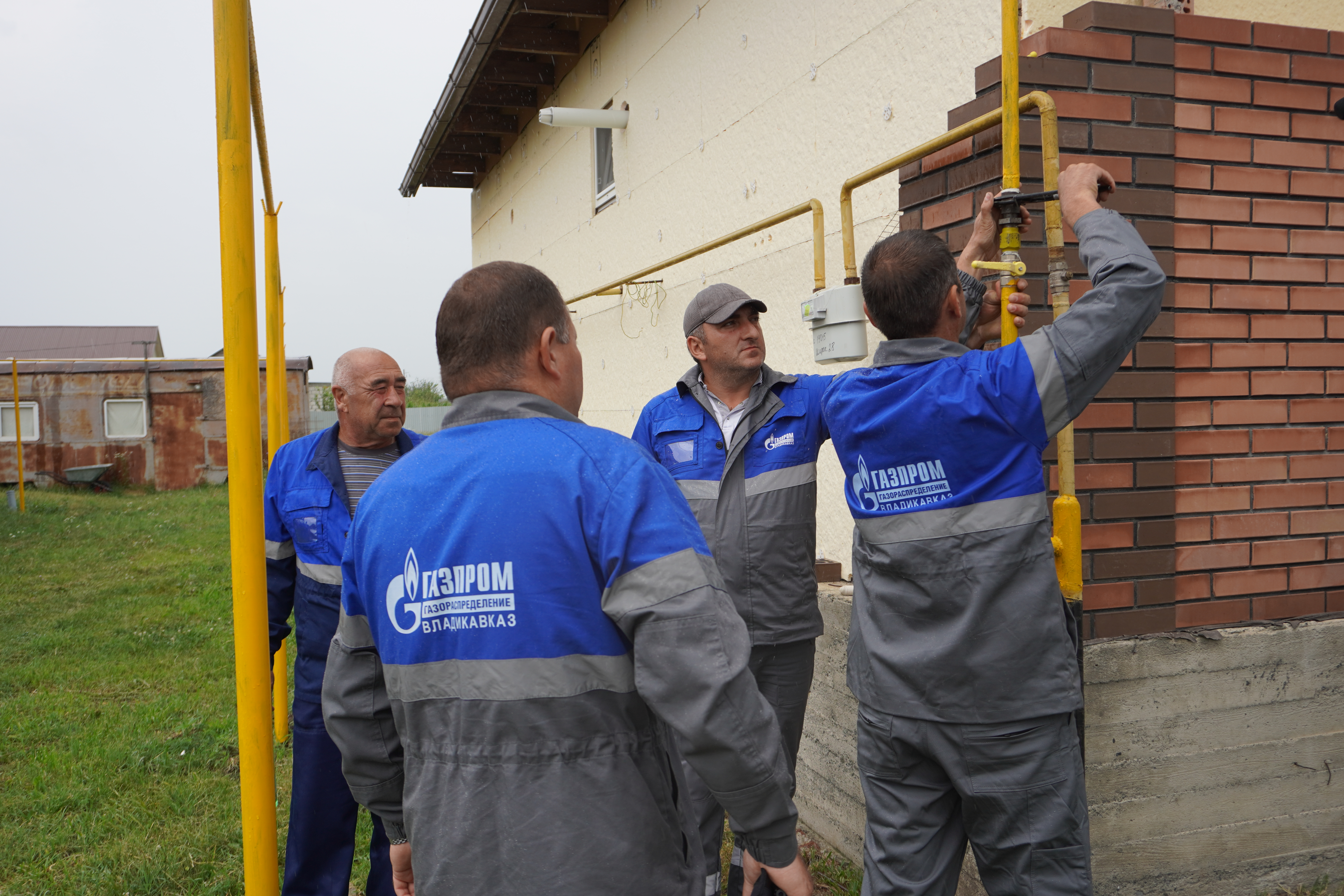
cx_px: 672
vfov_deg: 43.6
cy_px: 448
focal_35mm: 30
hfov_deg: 61.9
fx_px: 1120
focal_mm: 20
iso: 100
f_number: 4.5
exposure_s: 1/500
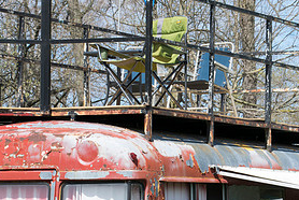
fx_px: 1821
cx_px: 169
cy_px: 174
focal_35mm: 219
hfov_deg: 9.4
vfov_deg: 6.3
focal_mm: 70
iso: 200
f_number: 16
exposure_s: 1/80
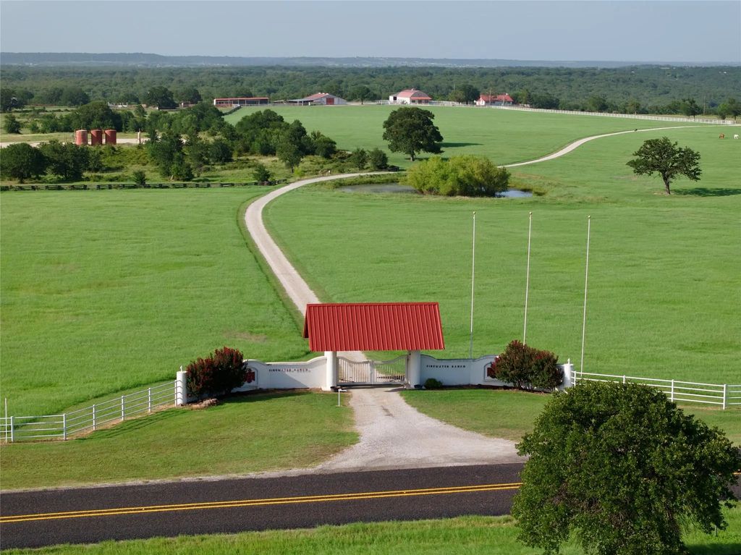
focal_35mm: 70
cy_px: 278
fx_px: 1498
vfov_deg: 21.0
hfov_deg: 27.8
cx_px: 370
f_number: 2.8
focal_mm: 19.35
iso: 100
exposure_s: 1/30
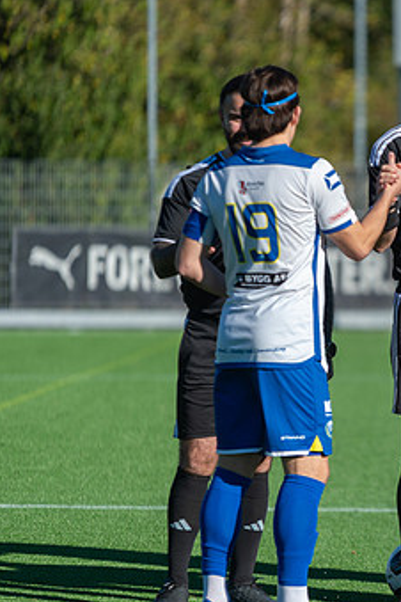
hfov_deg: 4.0
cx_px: 438
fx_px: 5714
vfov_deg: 6.0
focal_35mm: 342
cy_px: 293
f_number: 3.2
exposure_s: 1/1600
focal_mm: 200
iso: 160
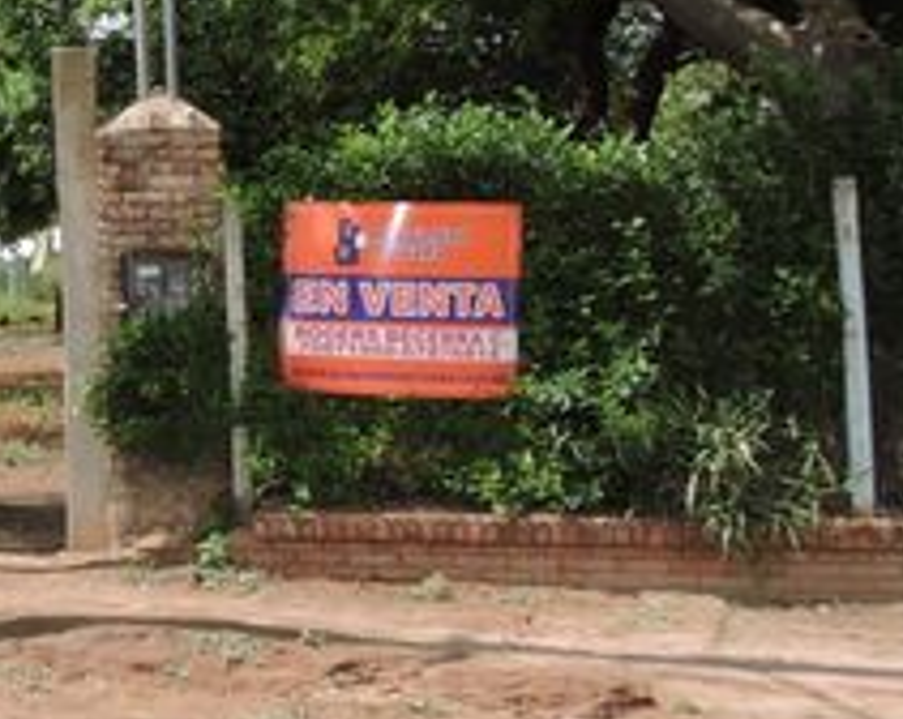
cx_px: -702
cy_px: 167
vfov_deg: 17.1
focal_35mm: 89
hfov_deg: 17.6
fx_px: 2374
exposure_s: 1/2000
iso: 200
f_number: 3.3
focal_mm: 4.3
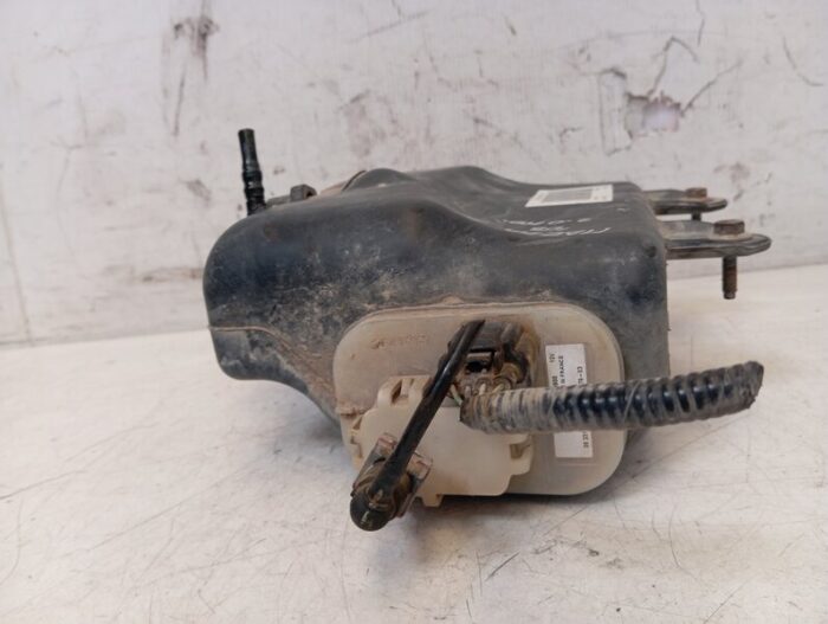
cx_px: 414
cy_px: 312
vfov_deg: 49.9
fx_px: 671
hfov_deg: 63.4
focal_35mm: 28
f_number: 1.8
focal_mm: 4.22
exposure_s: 1/33.3
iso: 276
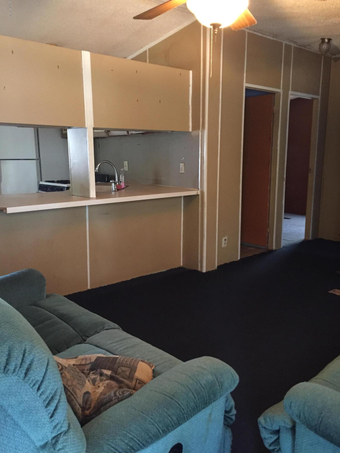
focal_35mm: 29
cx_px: 170
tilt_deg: -10.7
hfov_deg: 48.2
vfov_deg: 61.7
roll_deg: +0.7
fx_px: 380
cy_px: 226
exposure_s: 1/15
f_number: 2.2
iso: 500
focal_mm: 4.15
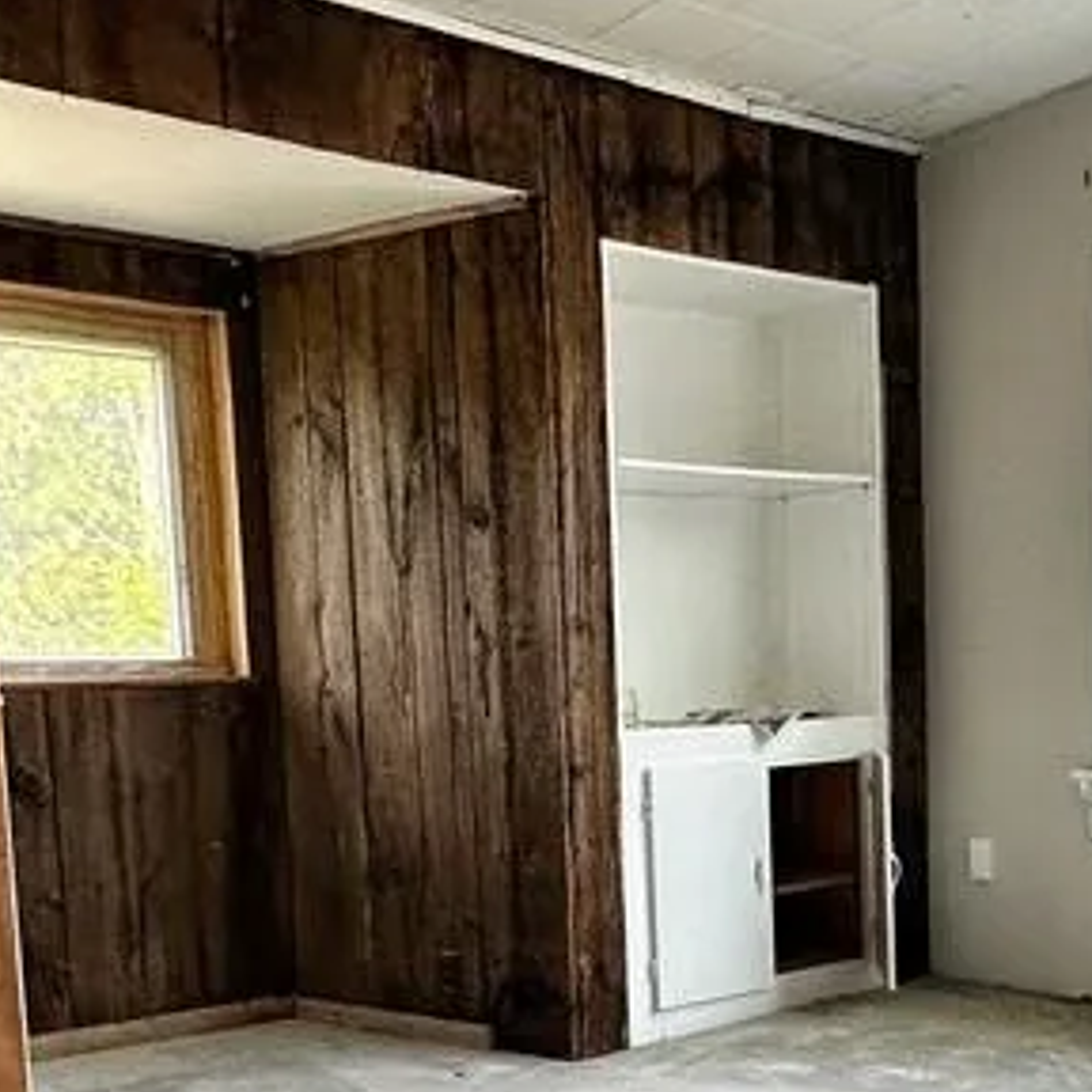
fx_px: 1570
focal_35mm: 44
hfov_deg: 37.5
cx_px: 808
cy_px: 838
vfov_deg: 37.3
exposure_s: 1/99
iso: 100
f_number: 2.2
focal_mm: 2.22
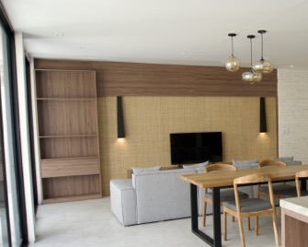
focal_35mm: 43
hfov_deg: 39.3
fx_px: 392
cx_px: 286
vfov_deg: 34.7
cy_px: 152
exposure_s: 1/160
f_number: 4
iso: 160
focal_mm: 16
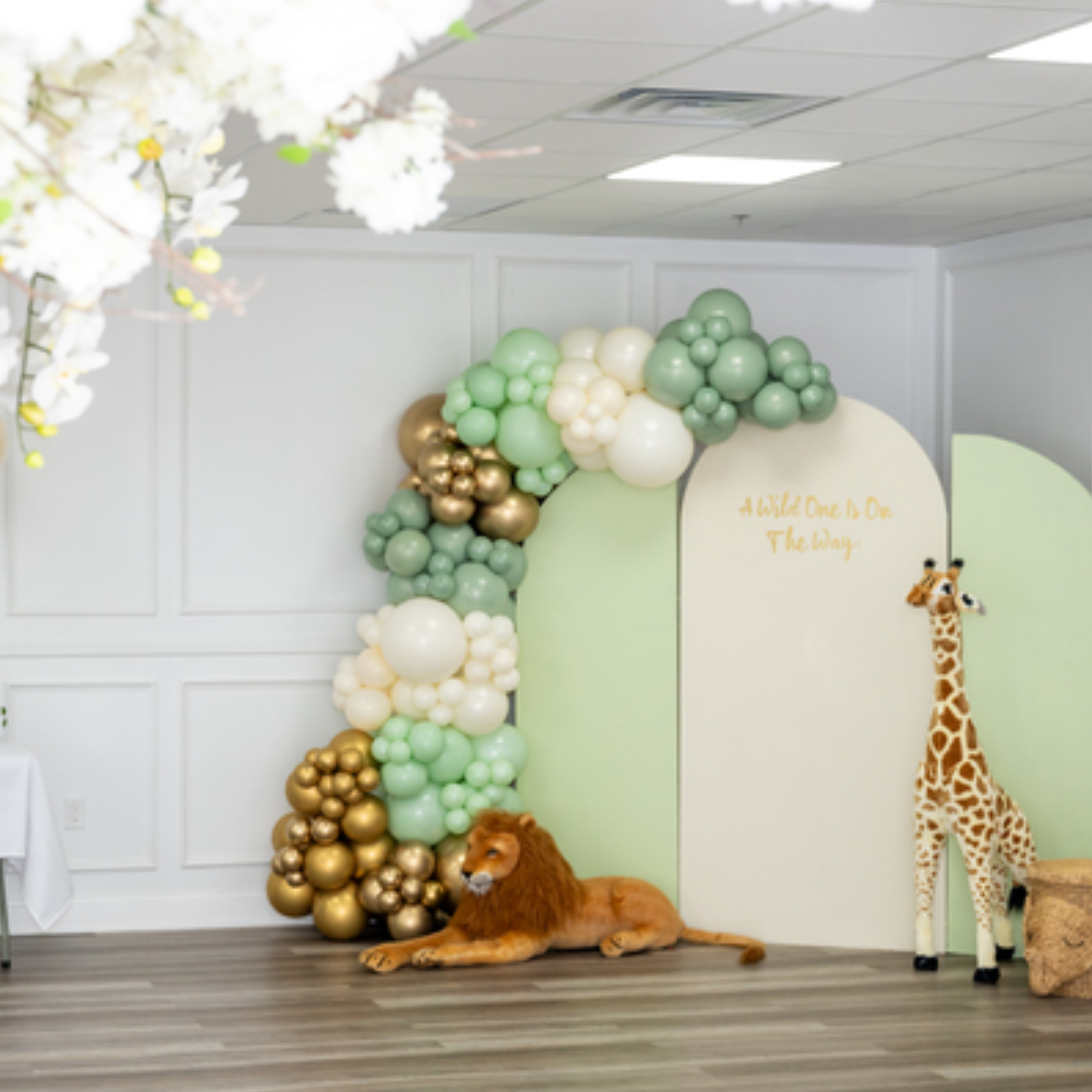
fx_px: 2570
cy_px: 545
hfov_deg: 23.8
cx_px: 330
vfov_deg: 24.0
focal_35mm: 72
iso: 640
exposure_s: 1/100
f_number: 5.6
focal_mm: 56
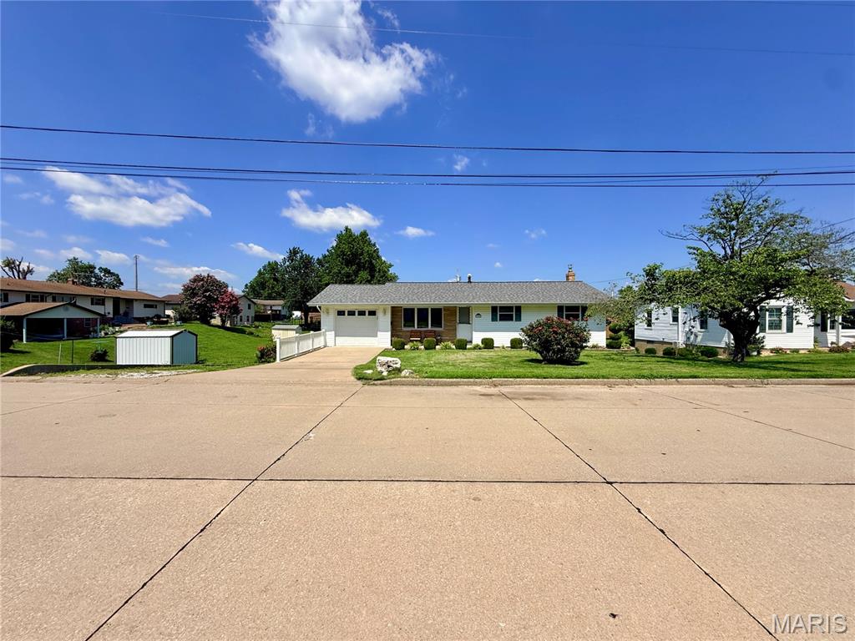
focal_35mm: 14
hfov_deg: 102.1
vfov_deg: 85.7
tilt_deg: -0.3
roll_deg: +0.2
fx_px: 346
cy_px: 320
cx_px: 428
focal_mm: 2.22
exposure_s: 1/3125
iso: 50
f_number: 2.2
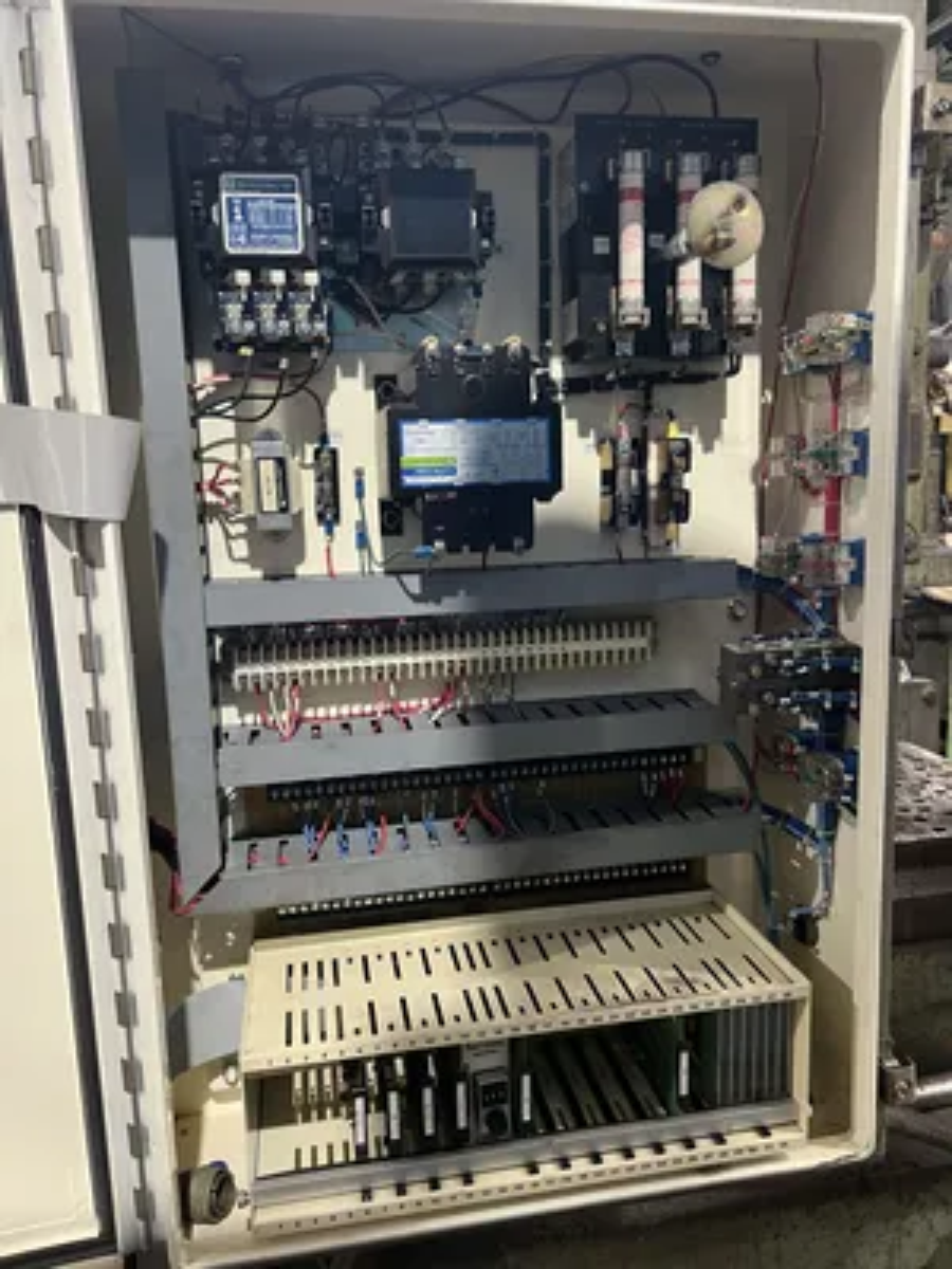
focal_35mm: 26
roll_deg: +2.3
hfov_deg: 53.1
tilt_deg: -6.1
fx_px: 953
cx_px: 476
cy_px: 634
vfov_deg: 67.3
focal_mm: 5.7
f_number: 1.5
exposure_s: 1/60
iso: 250
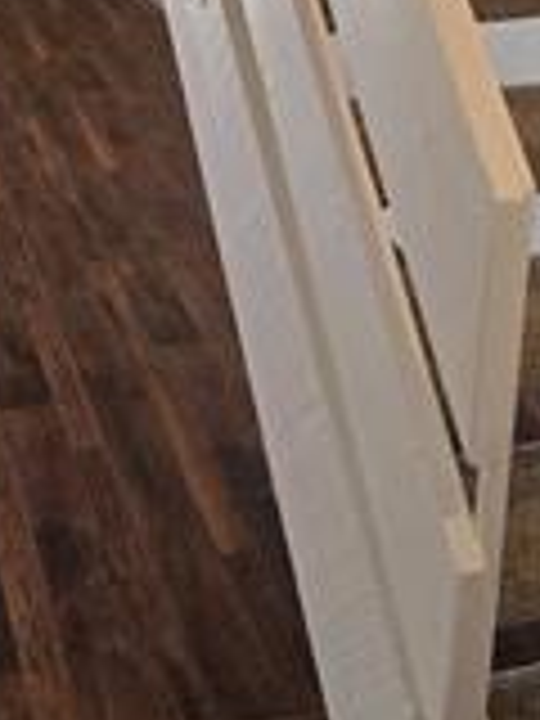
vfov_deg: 27.0
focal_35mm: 69
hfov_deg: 21.2
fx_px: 1435
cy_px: 45
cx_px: 164
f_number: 1.7
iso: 125
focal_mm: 6.3
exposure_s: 1/120
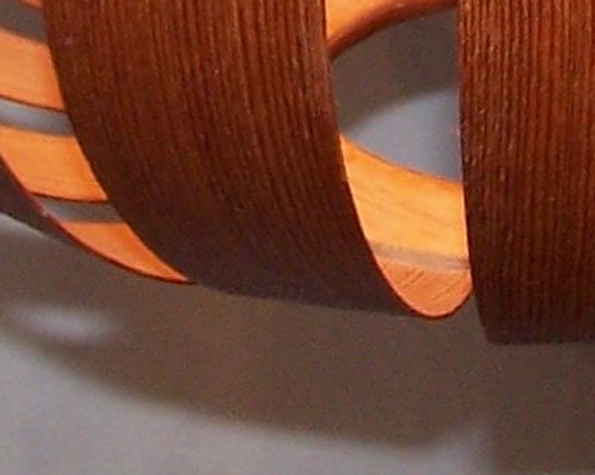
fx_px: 3643
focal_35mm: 207
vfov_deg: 7.3
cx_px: 399
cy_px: -358
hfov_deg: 9.3
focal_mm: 6.3
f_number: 2.8
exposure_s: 1/60
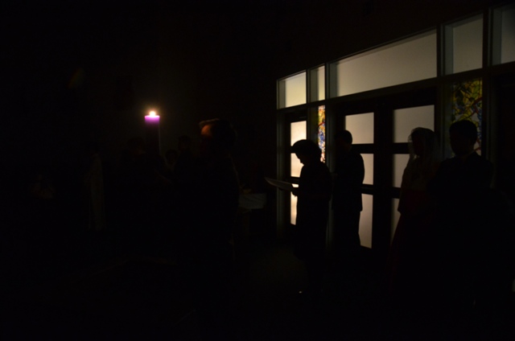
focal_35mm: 27
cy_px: 170
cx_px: 258
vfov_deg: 47.7
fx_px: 385
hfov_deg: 67.5
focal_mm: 18
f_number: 3.5
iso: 1600
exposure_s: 1/10
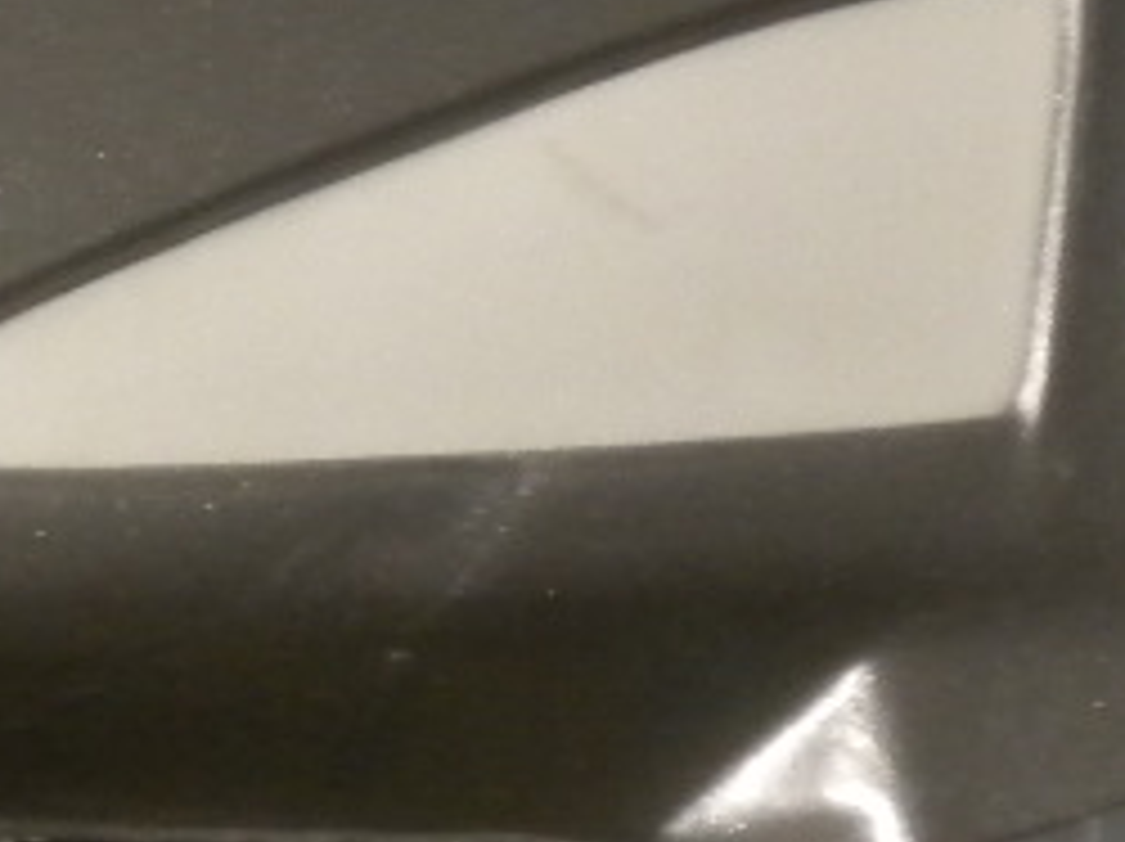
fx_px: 5455
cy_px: 374
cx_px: -184
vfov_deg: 8.8
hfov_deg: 11.6
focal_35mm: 168
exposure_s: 1/29
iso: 400
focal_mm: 7.4
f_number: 3.5
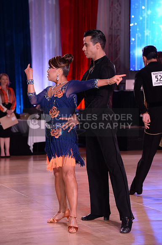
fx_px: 711
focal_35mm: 105
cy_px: 122
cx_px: 81
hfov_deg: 13.0
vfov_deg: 19.5
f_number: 5
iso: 2000
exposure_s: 1/250
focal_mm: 105
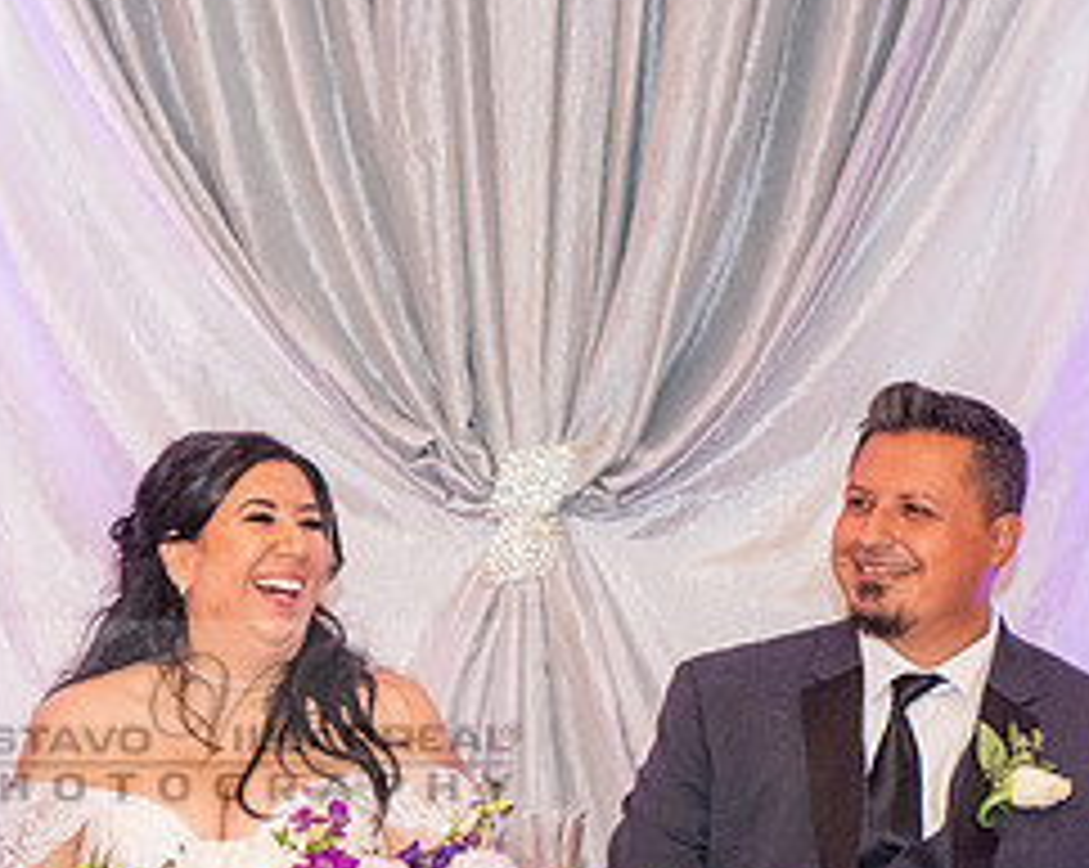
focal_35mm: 192
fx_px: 6181
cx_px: -67
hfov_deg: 10.0
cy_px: 685
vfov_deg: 8.0
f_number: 3.5
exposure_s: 1/160
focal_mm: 70
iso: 1600
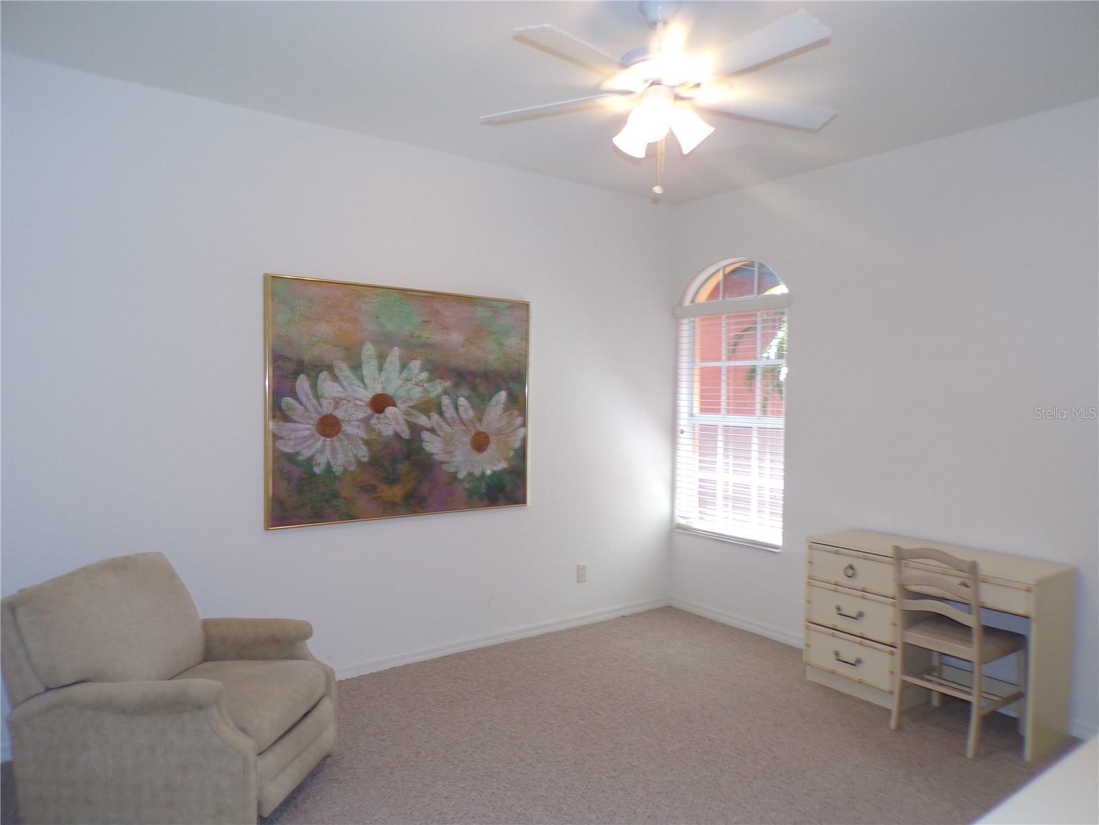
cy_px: 412
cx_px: 550
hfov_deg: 71.6
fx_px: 762
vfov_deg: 56.8
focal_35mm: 24
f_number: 3
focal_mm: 4.3
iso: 133
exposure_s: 1/34
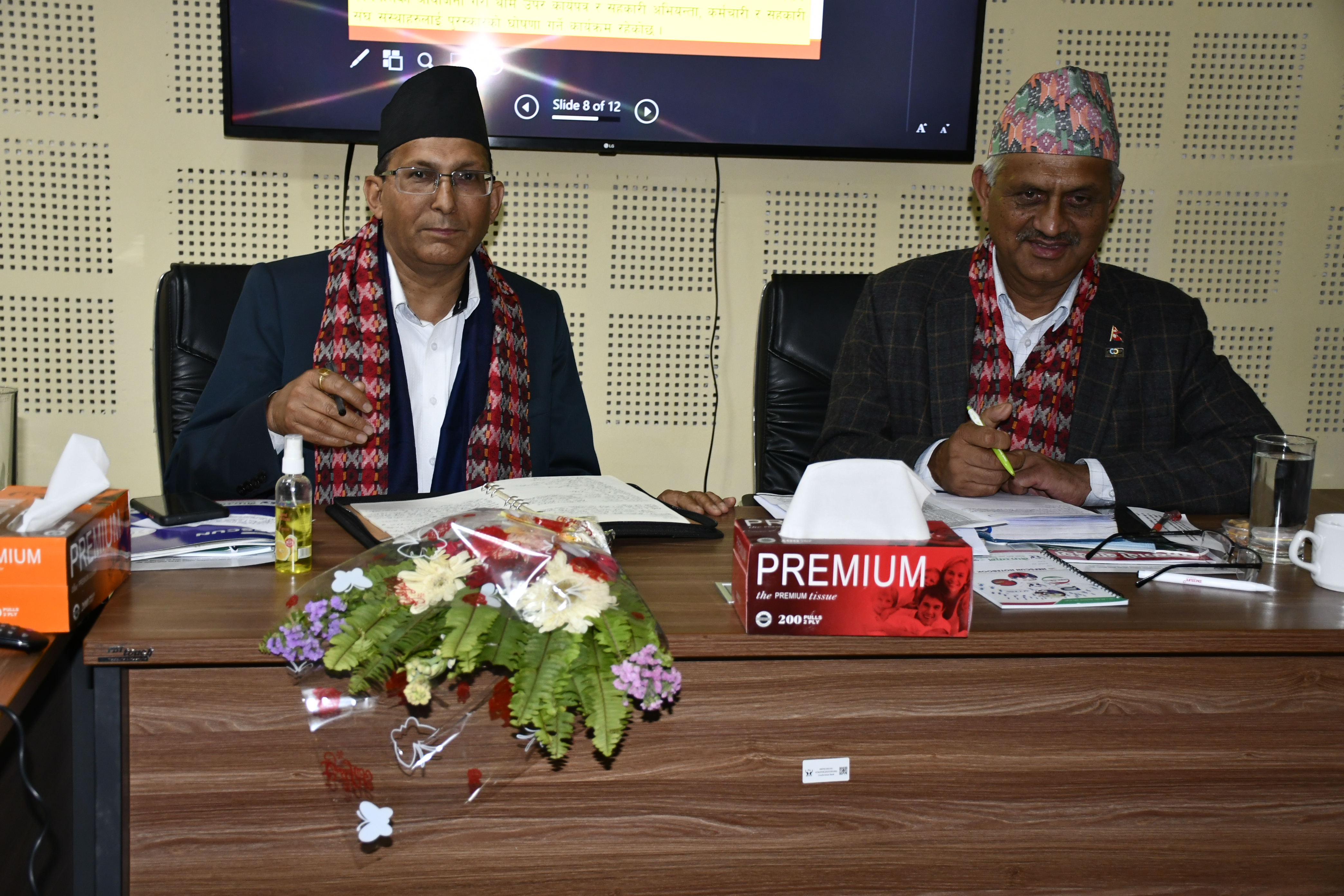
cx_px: 672
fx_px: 1792
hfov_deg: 41.1
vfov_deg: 28.1
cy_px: 448
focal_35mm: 48
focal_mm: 32
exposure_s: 1/60
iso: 1100
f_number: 4
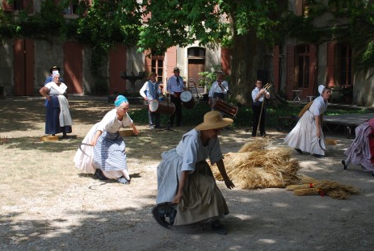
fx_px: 604
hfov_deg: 34.4
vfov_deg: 23.5
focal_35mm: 58
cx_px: 211
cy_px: 116
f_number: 6.3
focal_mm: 28
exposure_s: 1/160
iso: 100
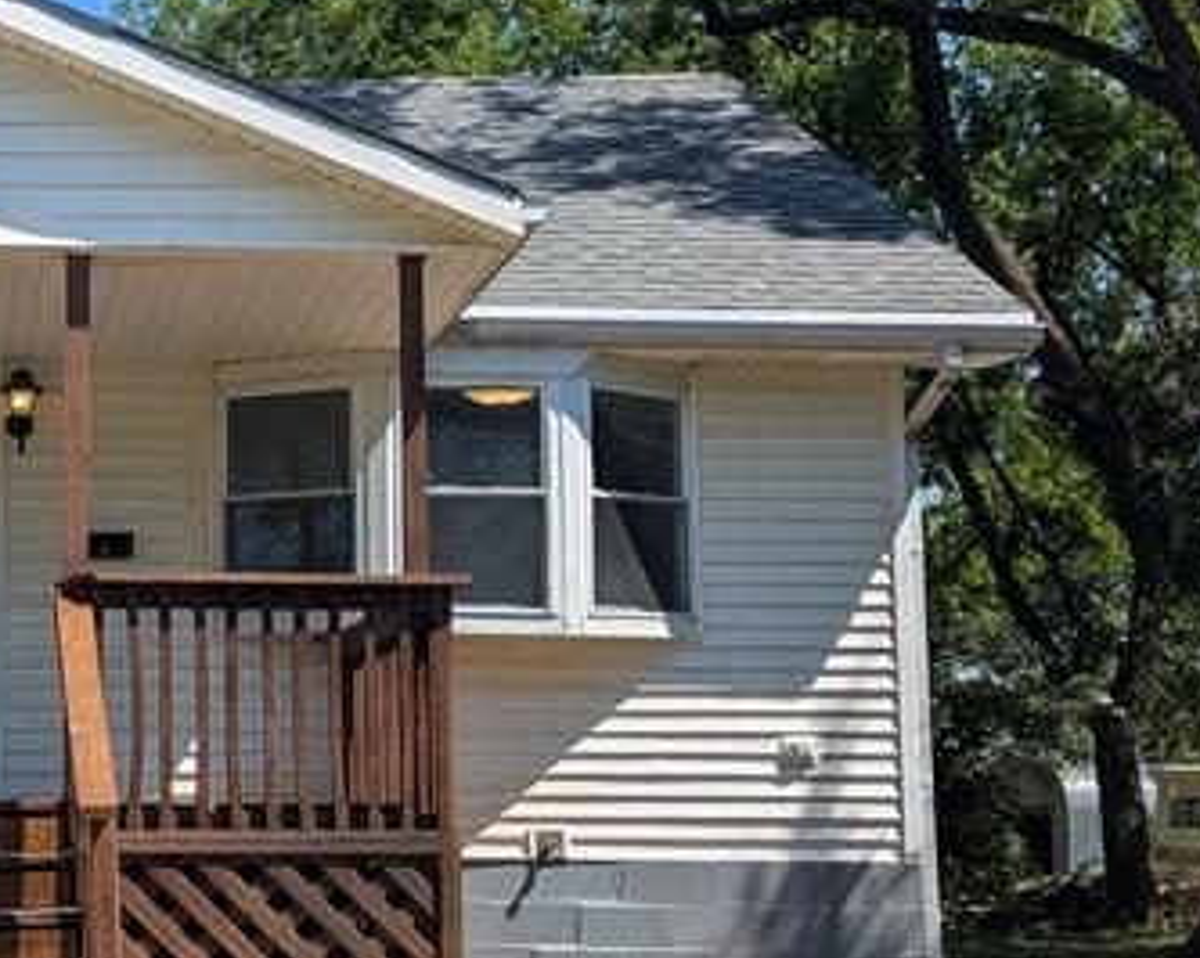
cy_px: 641
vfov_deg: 21.2
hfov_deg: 25.2
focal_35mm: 72
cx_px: 5
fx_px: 2556
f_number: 1.85
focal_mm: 6.81
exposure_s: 1/1664
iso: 40
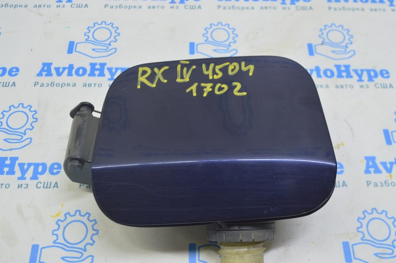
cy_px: 132
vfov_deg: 36.8
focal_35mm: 36
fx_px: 396
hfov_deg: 53.2
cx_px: 198
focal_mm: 24
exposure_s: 1/20
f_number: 5.6
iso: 400
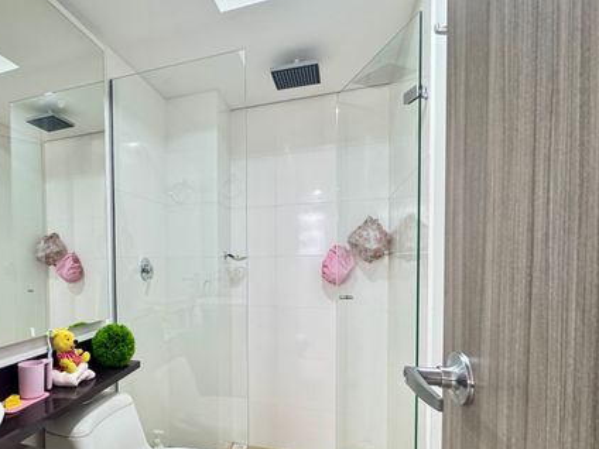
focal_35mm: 22
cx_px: 179
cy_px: 274
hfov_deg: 73.0
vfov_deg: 60.5
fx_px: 381
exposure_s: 1/60
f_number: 2.2
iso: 400
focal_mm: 2.22
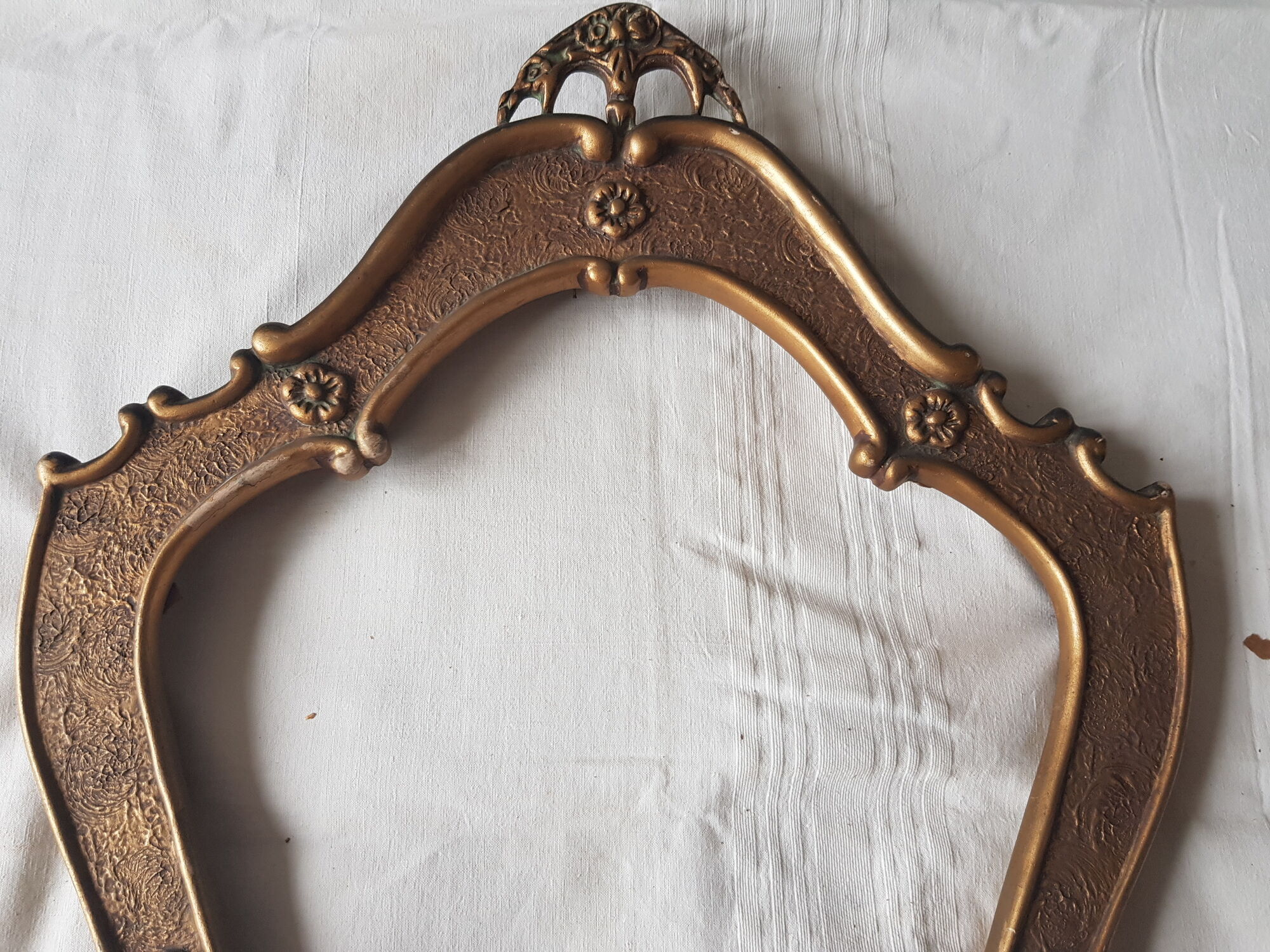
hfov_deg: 67.3
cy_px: 476
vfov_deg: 53.1
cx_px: 635
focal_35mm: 26
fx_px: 954
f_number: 1.7
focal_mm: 4.2
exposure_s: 1/50
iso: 100
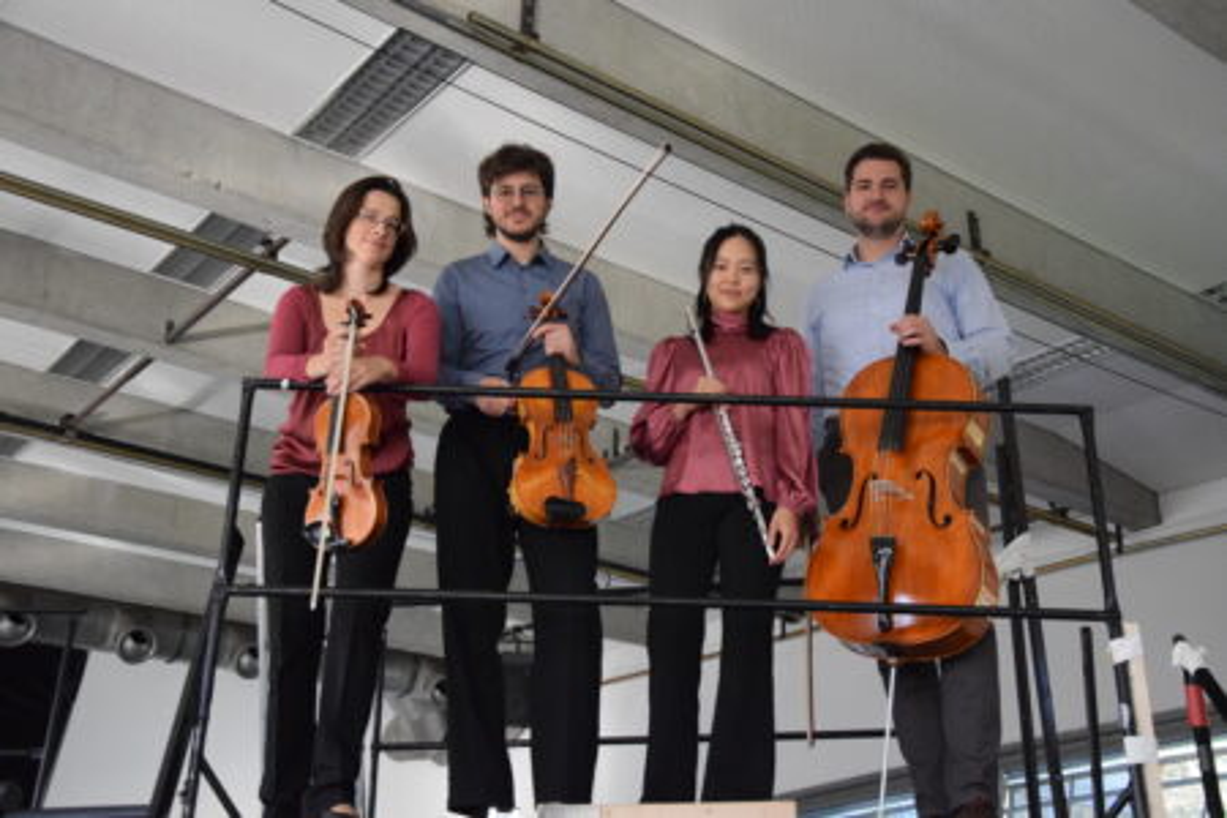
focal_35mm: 42
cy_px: 409
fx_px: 1431
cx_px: 614
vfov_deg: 31.9
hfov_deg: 46.4
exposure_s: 1/125
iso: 3200
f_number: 4
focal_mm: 28
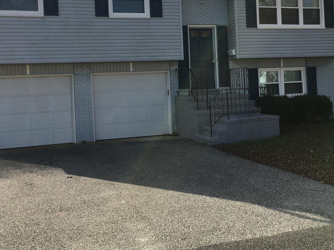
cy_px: 84
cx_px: 175
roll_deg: +0.7
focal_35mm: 44
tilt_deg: +1.1
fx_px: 424
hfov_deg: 42.9
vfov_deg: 32.6
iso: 25
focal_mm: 4.15
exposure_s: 1/1261
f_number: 2.2
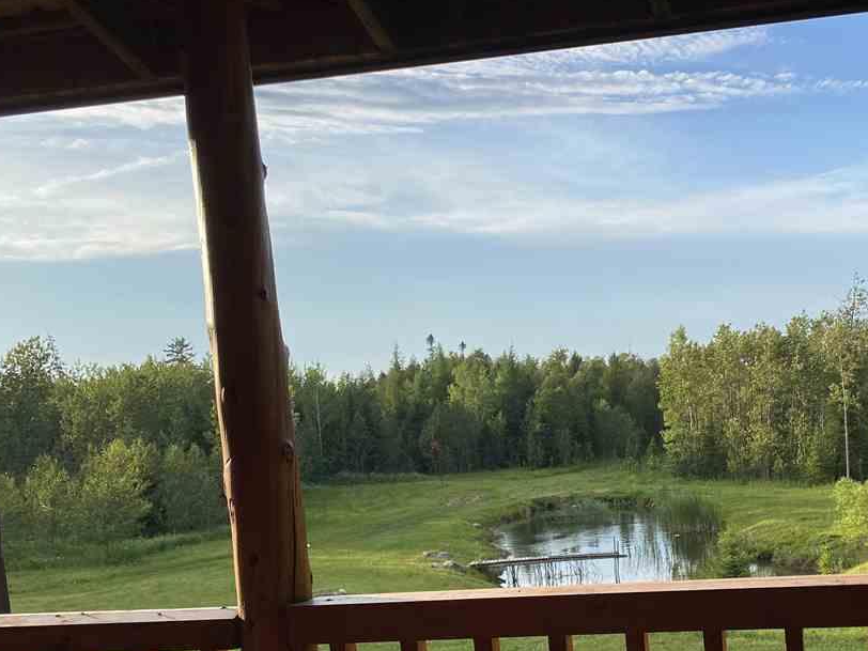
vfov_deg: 34.2
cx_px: 654
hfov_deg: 44.2
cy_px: 507
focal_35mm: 41
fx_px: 1028
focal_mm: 4.25
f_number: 1.8
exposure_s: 1/1082
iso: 32
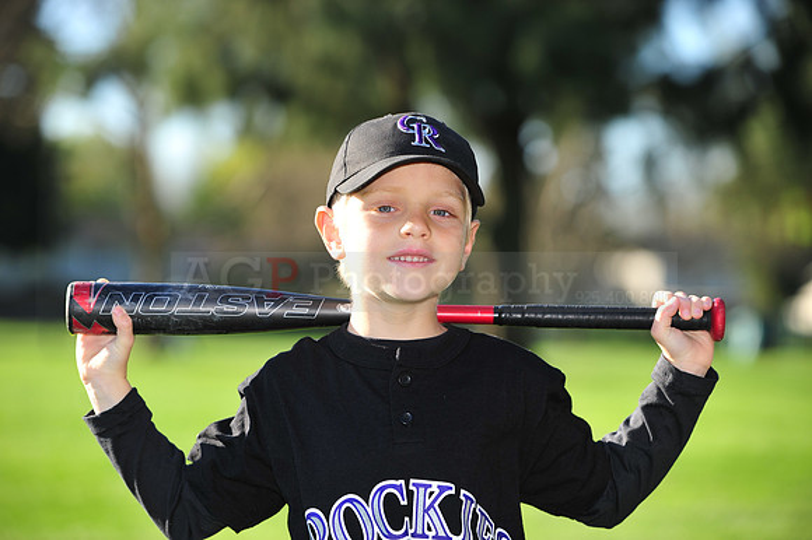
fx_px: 3043
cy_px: 270
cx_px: 406
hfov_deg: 15.2
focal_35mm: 135
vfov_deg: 10.1
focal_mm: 135
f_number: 4.5
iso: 200
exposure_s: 1/640
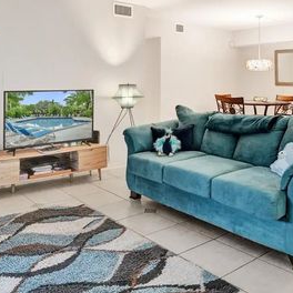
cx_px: 161
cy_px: 85
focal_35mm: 33
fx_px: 316
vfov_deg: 48.4
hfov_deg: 49.7
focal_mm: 16
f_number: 4
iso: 1600
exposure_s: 1/100
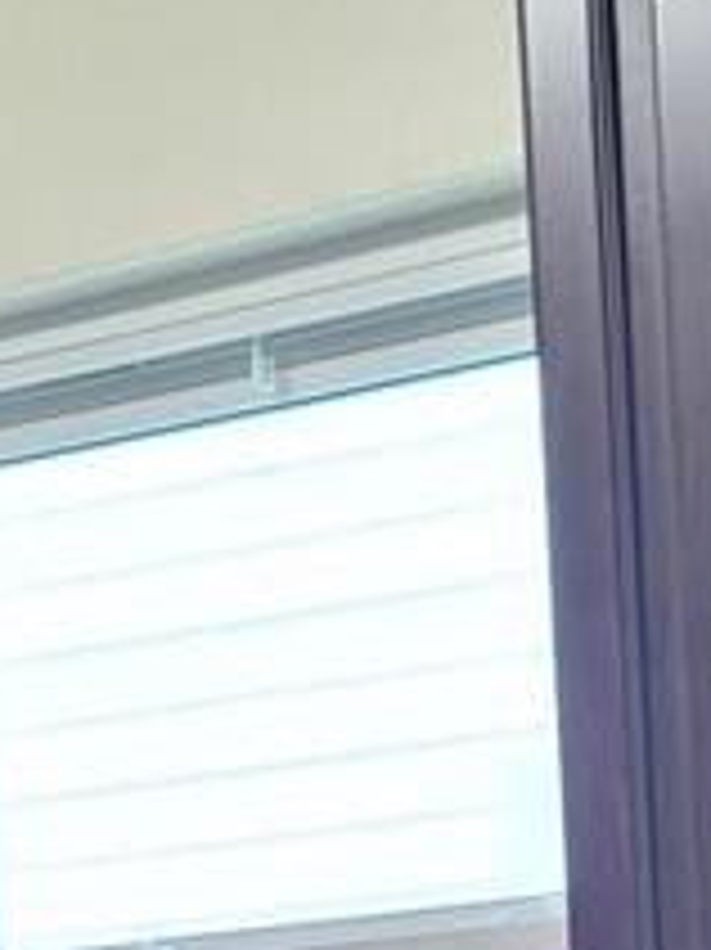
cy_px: 2026
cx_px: 788
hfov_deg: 10.3
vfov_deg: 12.0
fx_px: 3893
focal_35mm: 142
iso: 200
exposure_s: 1/120
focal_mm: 7
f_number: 1.8
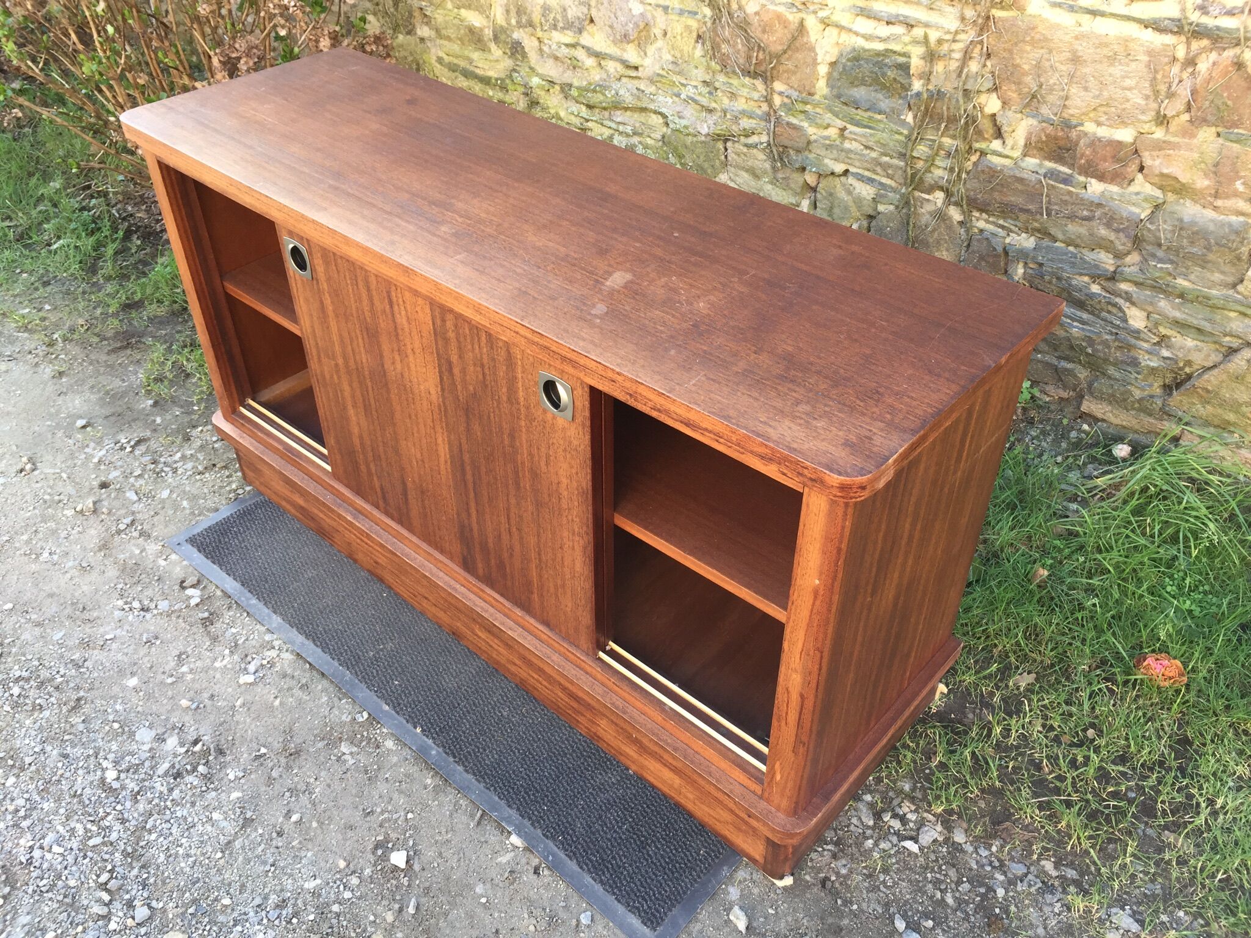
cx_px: 626
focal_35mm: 29
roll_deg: +0.8
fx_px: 1048
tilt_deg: -39.6
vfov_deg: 48.2
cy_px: 469
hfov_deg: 61.7
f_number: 2.2
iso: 50
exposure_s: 1/100
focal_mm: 4.15
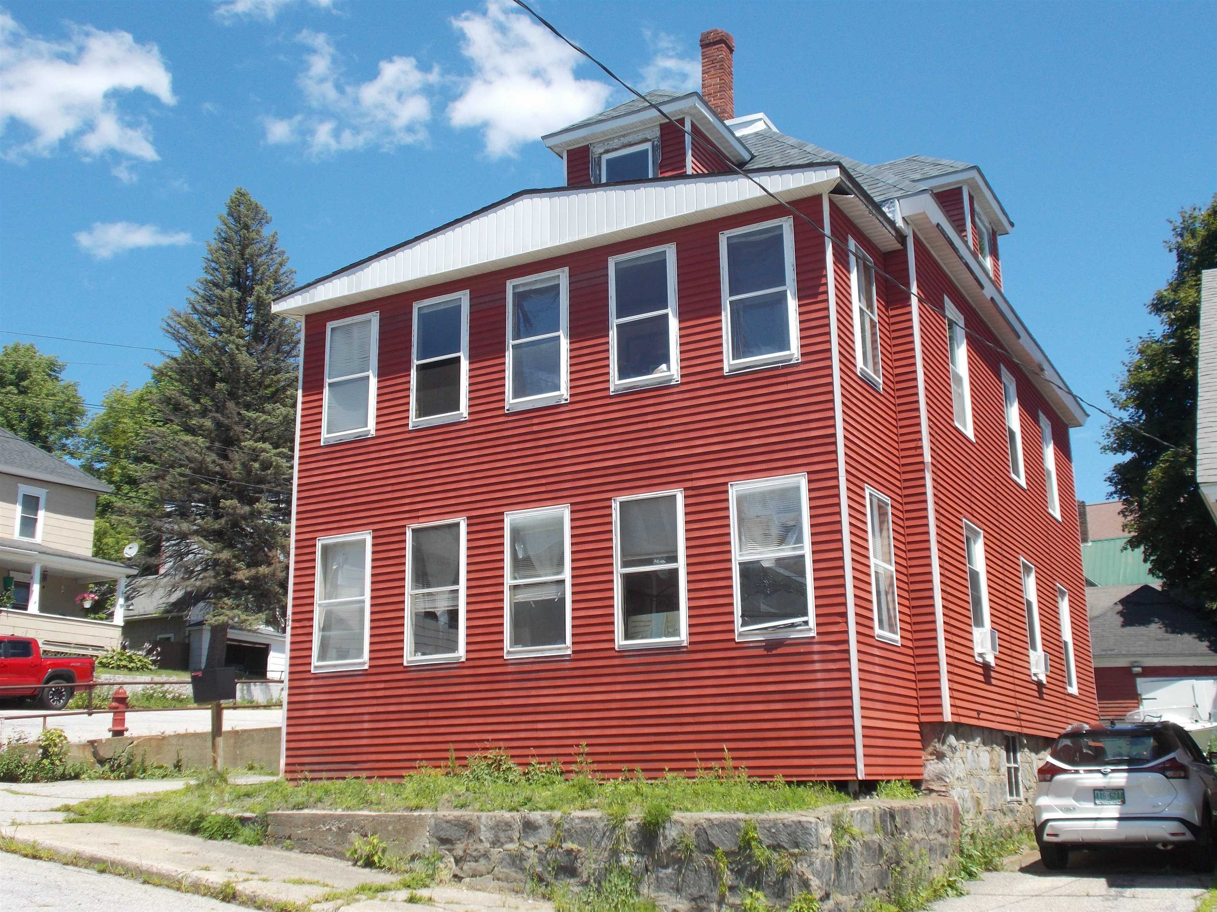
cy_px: 456
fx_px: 1371
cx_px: 608
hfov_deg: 47.9
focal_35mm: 39
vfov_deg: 36.8
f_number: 3.9
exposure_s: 1/500
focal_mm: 6.9
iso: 80
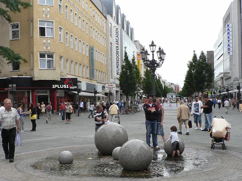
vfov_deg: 28.4
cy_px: 123
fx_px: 357
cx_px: 128
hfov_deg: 37.5
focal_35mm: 51
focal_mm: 6
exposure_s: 1/400
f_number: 5.6
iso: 200
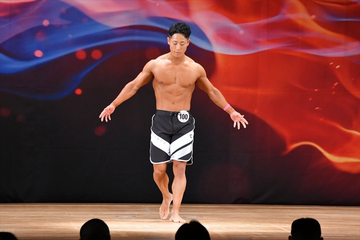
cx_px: 180
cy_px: 120
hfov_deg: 8.1
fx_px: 2549
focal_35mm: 255
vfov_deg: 5.4
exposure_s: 1/400
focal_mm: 170
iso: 3200
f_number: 5.6
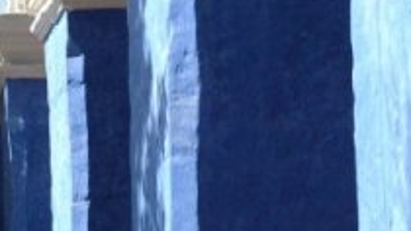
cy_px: 425
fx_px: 2353
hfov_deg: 10.0
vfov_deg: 5.5
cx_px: 169
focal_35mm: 216
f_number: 9
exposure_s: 1/640
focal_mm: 40
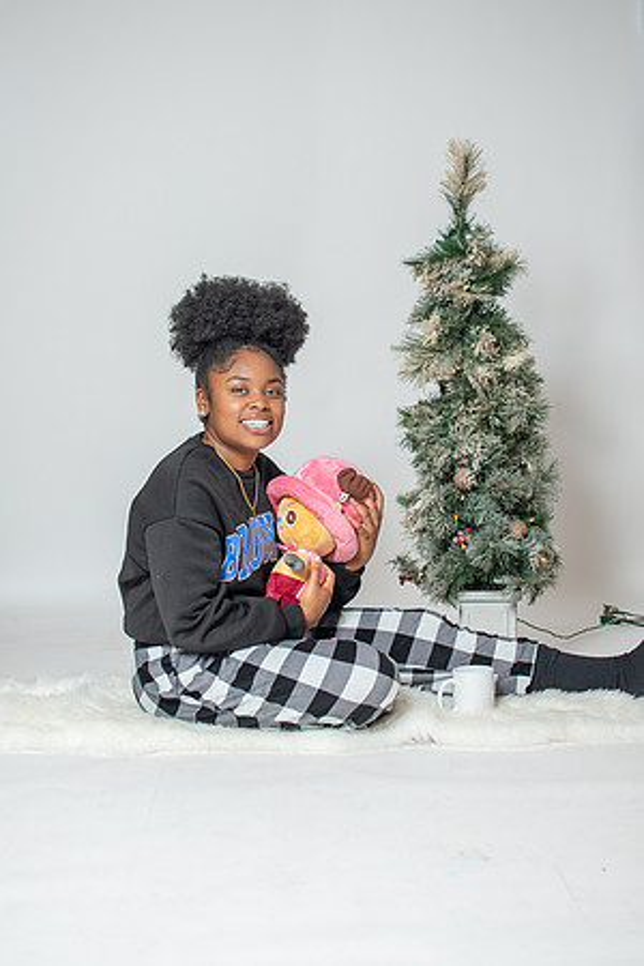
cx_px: 322
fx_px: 1395
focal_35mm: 52
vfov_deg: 38.2
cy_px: 483
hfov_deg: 26.0
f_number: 3.2
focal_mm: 35
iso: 100
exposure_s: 1/250
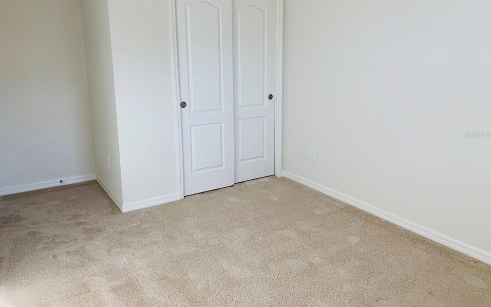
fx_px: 375
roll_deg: -0.1
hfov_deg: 66.5
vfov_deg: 44.5
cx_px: 246
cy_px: 134
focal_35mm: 28
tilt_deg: -11.2
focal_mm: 4.25
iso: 32
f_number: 1.8
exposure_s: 1/121
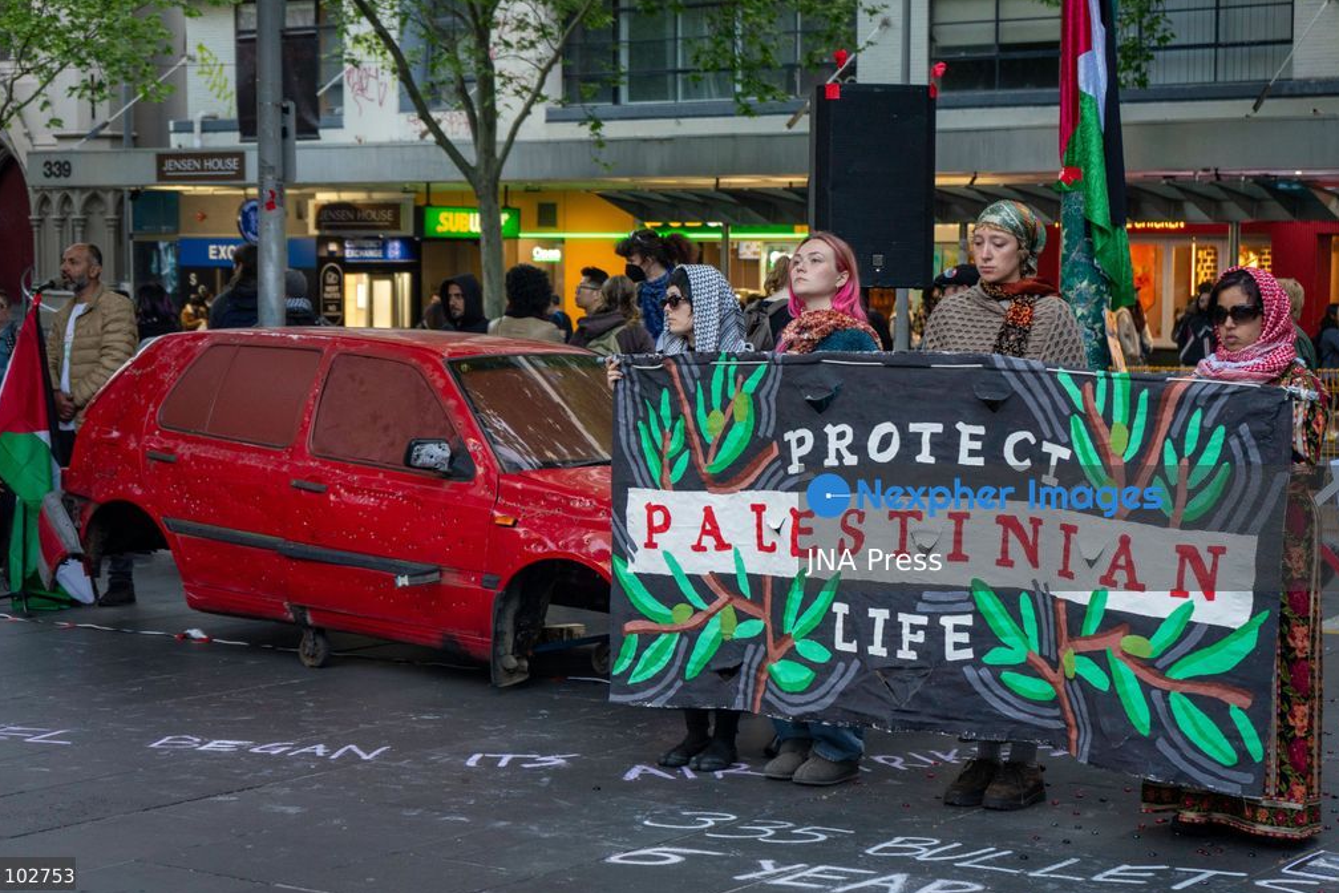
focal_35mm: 65
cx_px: 676
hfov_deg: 31.0
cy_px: 450
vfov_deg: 20.9
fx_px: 2417
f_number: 5.6
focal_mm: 64
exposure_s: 1/160
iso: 1000
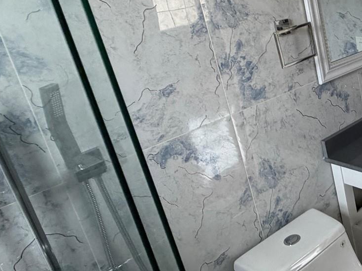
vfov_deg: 36.3
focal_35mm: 39
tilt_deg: -17.8
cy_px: 83
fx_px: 408
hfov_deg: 37.9
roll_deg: +7.1
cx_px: 418
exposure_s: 1/121
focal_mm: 2.22
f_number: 2.2
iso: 320
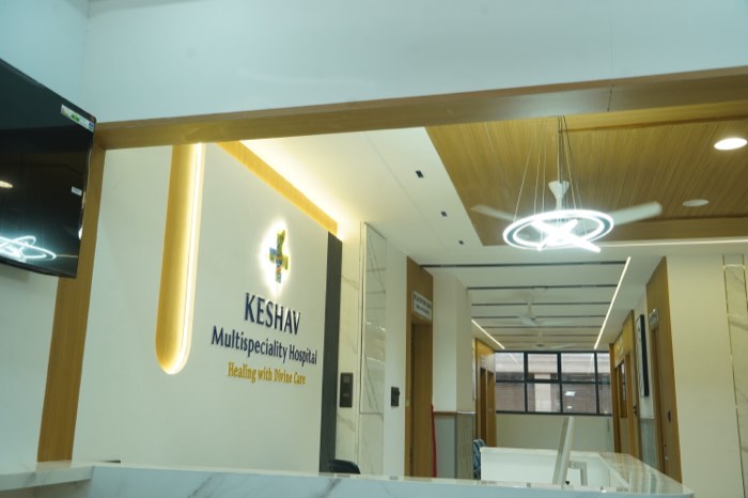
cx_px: 374
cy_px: 249
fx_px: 665
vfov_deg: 41.1
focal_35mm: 32
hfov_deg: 58.7
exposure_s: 1/125
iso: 1250
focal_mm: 32
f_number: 6.3
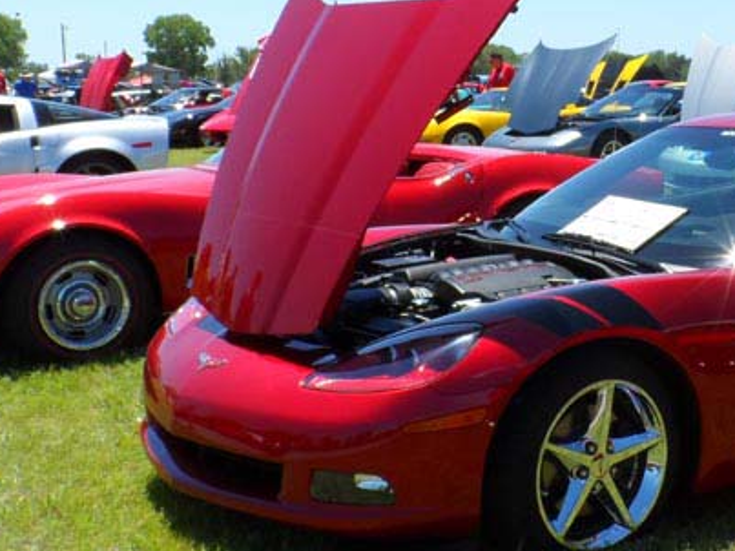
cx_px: 556
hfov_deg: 31.1
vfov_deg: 24.0
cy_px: 230
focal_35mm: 61
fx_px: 1295
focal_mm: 4
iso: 80
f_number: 4.5
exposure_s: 1/350
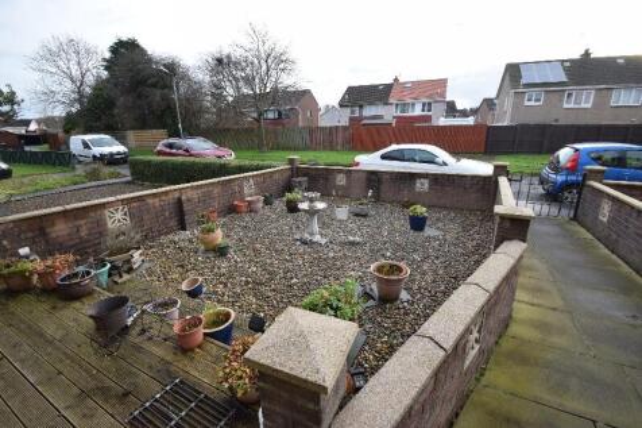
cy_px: 214
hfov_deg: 100.4
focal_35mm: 15
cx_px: 321
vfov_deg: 77.3
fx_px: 267
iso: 400
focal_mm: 10
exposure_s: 1/160
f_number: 6.3
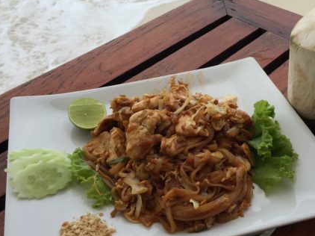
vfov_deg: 32.7
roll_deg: -0.8
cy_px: 87
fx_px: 400
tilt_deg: -37.4
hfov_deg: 42.7
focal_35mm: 44
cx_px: 196
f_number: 2.2
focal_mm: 4.15
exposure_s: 1/1099
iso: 32
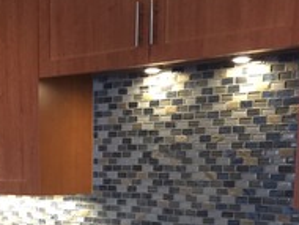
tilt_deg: -10.0
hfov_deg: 24.5
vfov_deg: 17.9
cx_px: 52
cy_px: 280
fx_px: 675
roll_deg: +0.8
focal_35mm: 78
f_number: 2.2
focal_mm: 4.15
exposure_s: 1/30
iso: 125
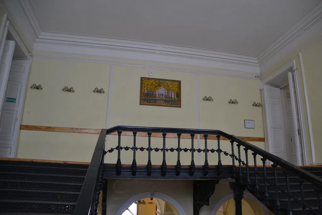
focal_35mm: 27
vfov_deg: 47.9
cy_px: 108
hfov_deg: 67.4
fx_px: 242
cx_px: 161
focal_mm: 18
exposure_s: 1/30
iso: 800
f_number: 3.5
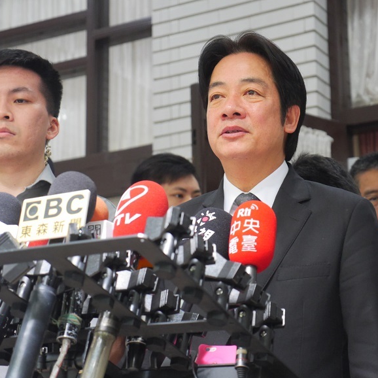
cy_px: 181
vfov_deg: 19.1
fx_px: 1124
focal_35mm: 91
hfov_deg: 19.0
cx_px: 242
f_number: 2.8
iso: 1600
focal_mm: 35
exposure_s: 1/160
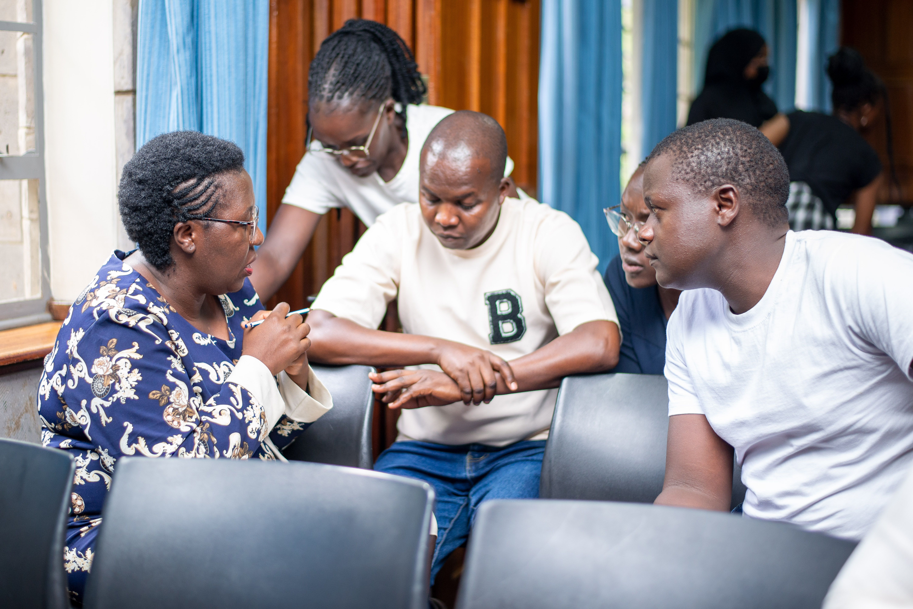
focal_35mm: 50
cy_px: 304
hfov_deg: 39.6
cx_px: 456
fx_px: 1268
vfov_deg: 27.0
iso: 500
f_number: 1.8
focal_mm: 50
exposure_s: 1/160
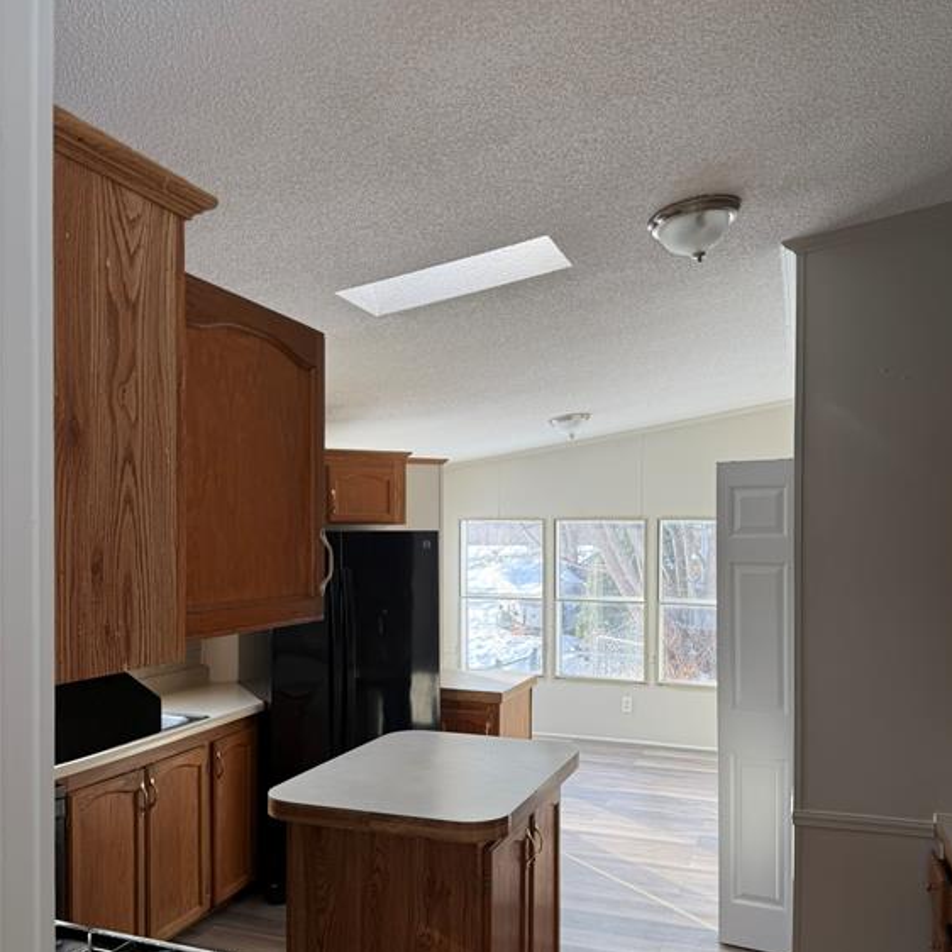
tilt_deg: +0.5
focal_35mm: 29
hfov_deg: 55.6
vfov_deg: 55.3
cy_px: 556
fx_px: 902
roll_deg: +0.4
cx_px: 484
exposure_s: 1/184
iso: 64
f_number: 1.78
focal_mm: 6.76
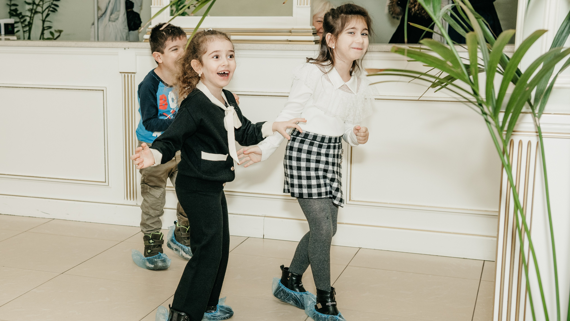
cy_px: 177
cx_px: 210
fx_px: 846
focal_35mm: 56
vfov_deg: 21.4
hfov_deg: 37.0
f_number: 4.5
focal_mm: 40
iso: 400
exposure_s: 1/160
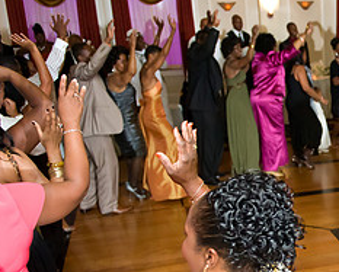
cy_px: 201
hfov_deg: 29.6
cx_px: 388
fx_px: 563
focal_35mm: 56
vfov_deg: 26.9
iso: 3200
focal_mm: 24
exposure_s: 1/125
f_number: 3.2
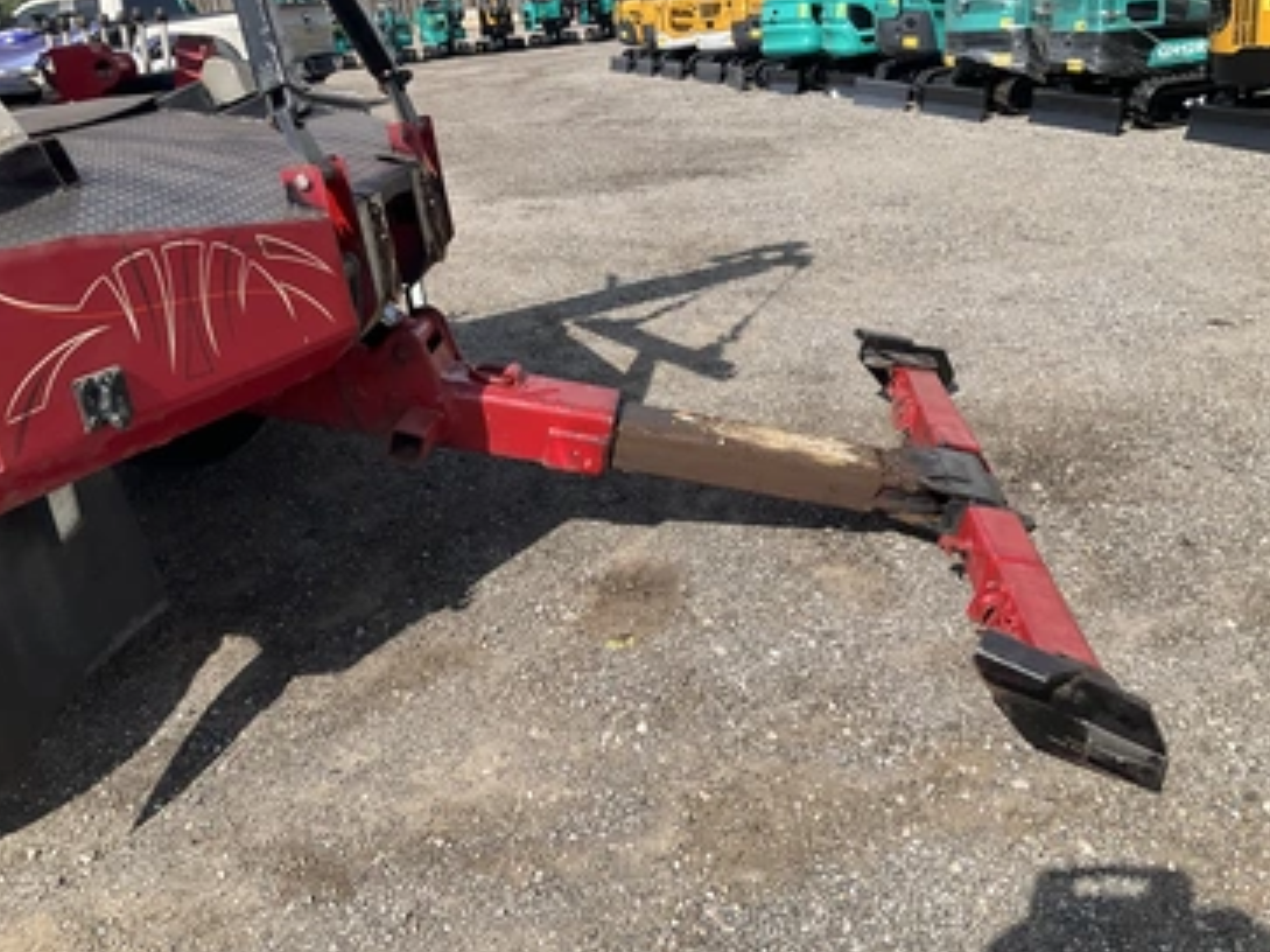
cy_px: 452
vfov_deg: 44.1
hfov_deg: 56.8
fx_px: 1174
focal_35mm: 32
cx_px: 616
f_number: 1.8
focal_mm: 3
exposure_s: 1/1412
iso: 25
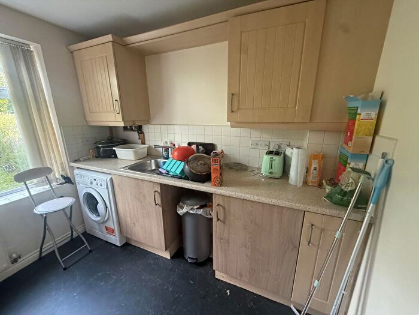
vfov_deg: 85.7
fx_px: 169
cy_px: 158
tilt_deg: -14.2
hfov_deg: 102.1
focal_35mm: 14
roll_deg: +1.3
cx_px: 210
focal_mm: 2.22
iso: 320
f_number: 2.2
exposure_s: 1/87
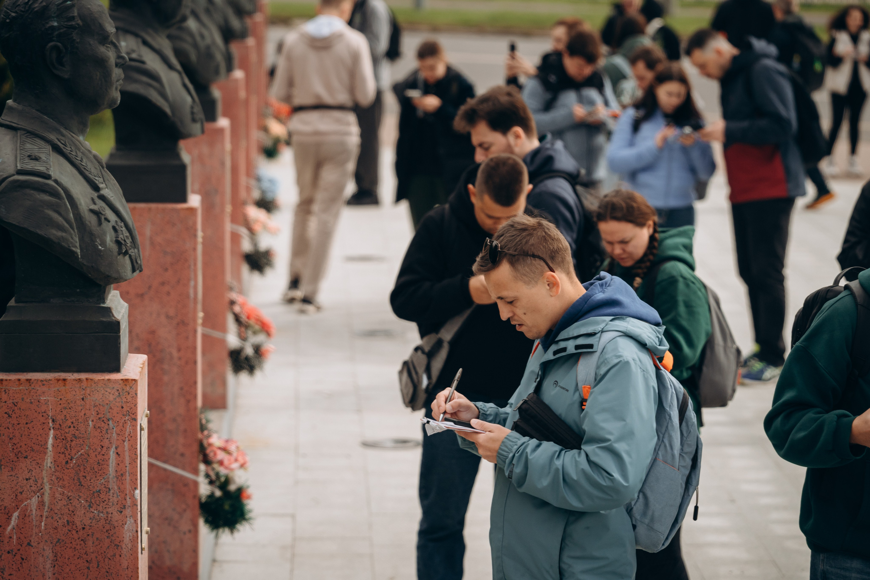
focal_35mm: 129
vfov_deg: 10.6
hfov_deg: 15.9
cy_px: 276
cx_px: 457
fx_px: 3121
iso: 500
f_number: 4
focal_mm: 123
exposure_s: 1/1000
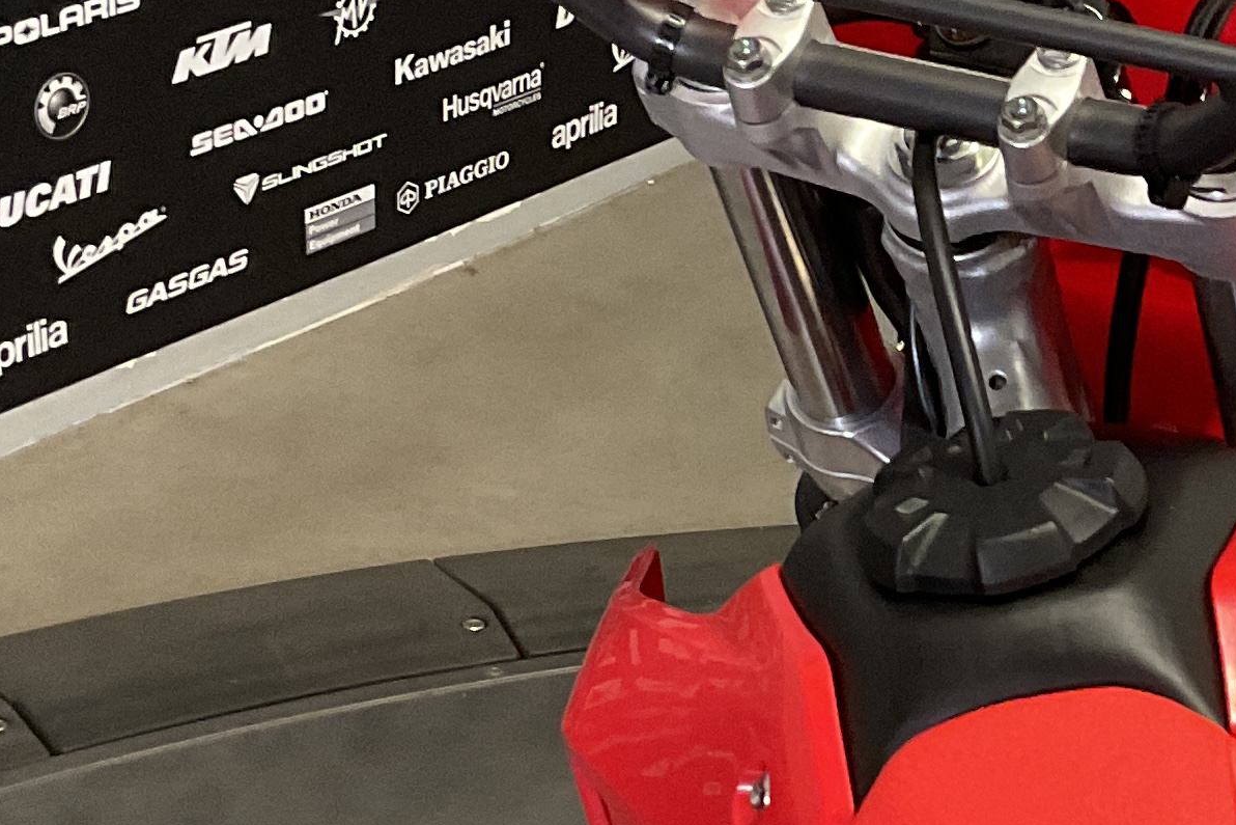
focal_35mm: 102
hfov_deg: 19.6
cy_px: 571
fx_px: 3502
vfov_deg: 13.4
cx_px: 1125
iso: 200
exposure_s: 1/40
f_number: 1.8
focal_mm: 3
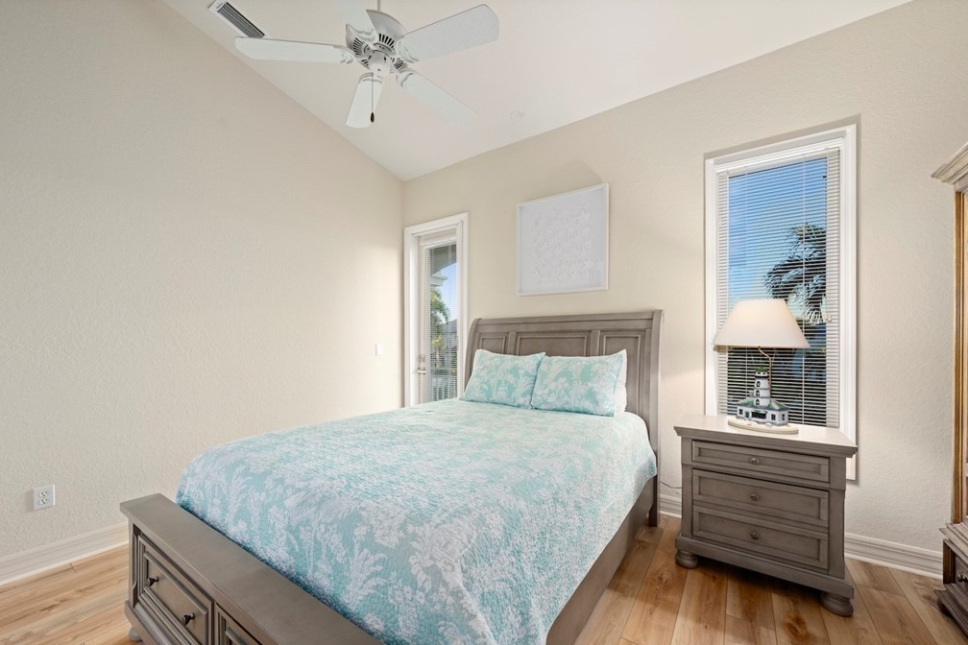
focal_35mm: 14
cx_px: 502
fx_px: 376
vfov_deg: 81.1
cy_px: 344
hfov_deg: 104.2
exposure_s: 3.2
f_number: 10
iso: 160
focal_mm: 13
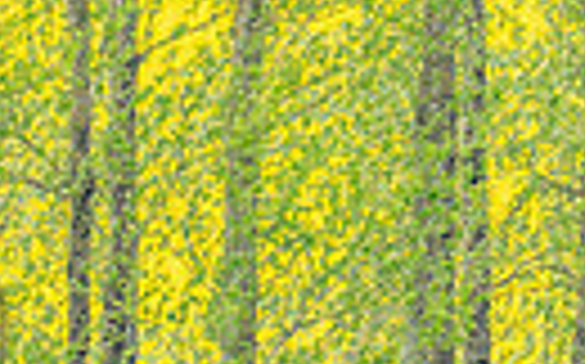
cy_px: 388
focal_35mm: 2917
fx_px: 46466
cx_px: 516
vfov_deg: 0.4
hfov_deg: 0.7
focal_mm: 400
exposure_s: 1/1000
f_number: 4.5
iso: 400
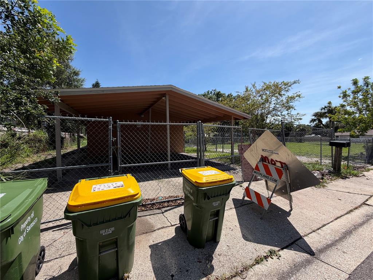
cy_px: 140
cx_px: 186
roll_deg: +1.0
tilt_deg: -1.7
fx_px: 151
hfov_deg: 102.1
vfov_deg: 85.7
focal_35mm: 14
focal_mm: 2.22
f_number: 2.2
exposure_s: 1/830
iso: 20
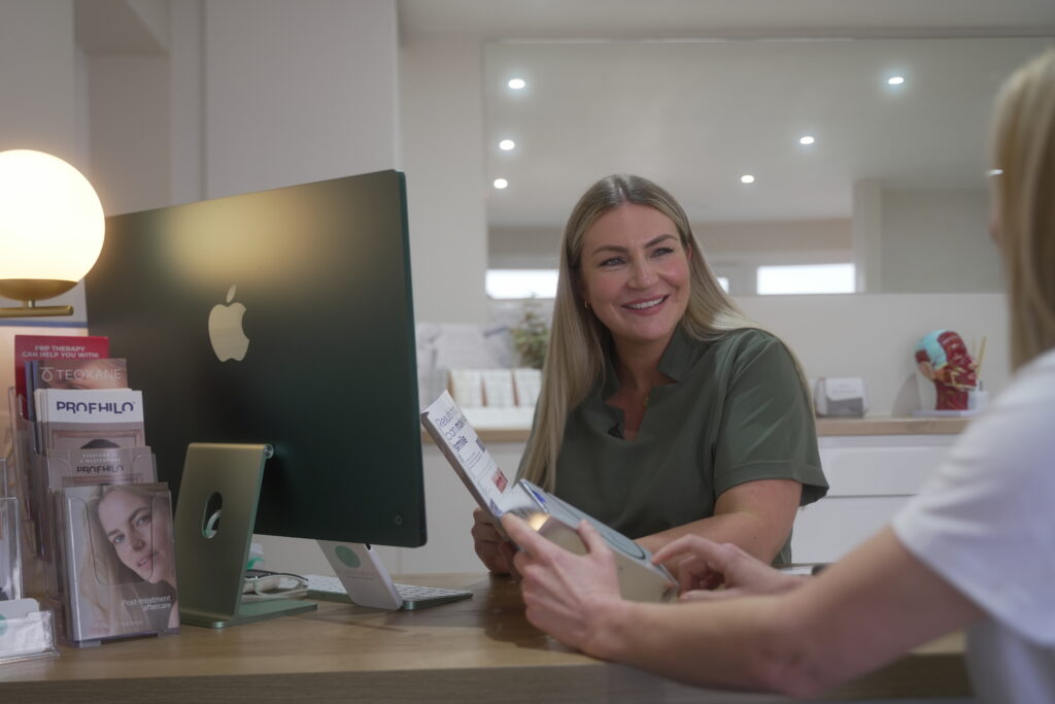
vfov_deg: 31.9
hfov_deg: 46.4
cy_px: 352
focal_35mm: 42
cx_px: 528
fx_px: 1231
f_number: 2.8
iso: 400
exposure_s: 1/100
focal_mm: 42
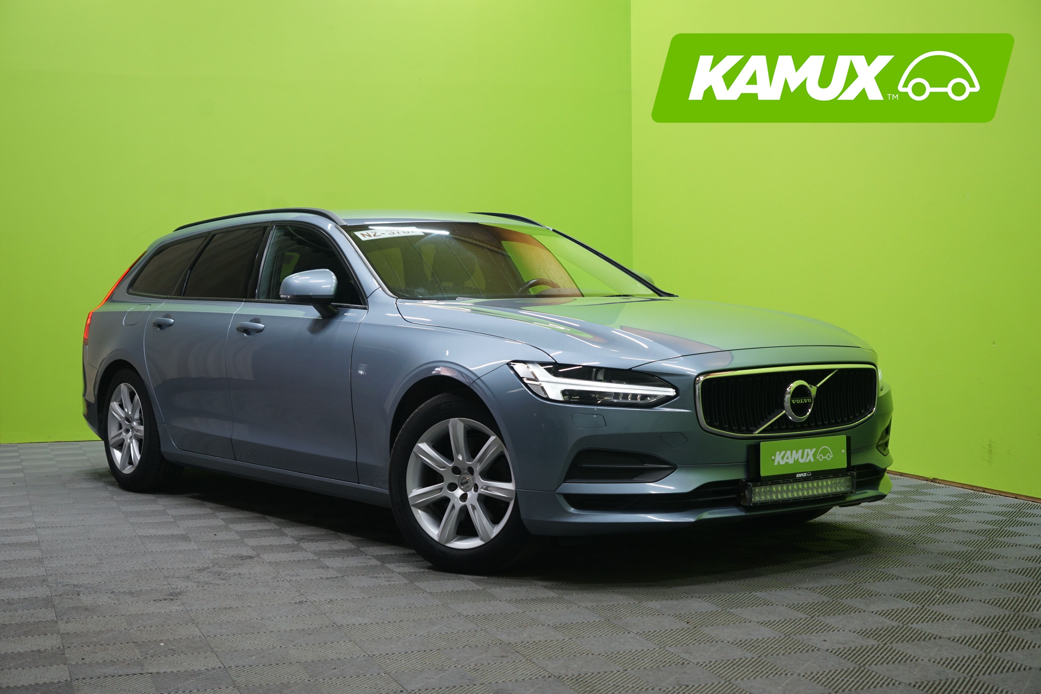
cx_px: 520
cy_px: 347
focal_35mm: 51
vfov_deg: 26.5
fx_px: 1475
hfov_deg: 38.9
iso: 640
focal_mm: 51
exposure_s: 1/25
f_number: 5
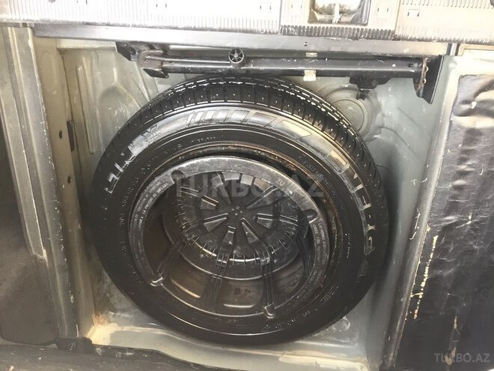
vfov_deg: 48.2
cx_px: 247
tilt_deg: -67.4
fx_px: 414
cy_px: 186
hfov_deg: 61.7
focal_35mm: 29
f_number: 2.2
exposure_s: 1/33
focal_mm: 4.15
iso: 40
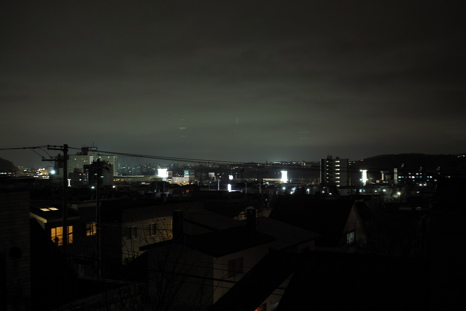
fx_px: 583
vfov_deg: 29.9
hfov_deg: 43.6
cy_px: 156
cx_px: 233
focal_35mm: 45
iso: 200
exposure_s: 1/1.25
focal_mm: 30
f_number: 2.8
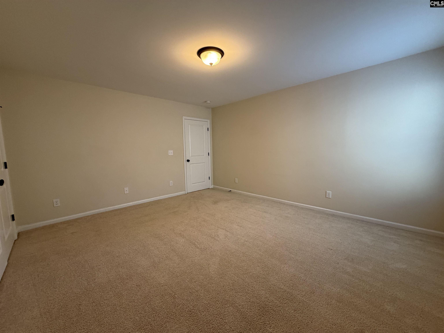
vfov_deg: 85.7
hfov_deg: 102.1
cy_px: 166
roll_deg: +0.6
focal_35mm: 14
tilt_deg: -5.7
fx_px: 180
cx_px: 222
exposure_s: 1/60
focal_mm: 2.22
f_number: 2.2
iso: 250
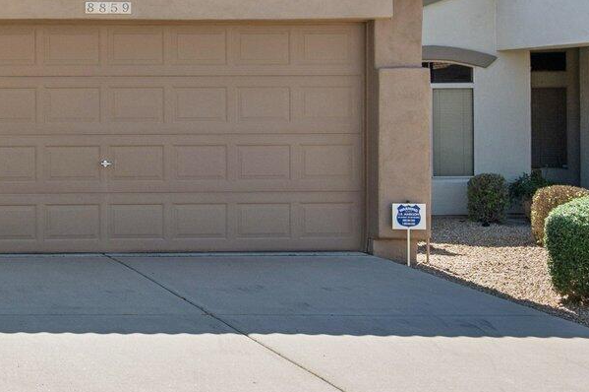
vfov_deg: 20.3
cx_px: -193
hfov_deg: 25.6
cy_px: 132
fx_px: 1090
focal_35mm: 67
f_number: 8
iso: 320
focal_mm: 19.5
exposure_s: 1/500
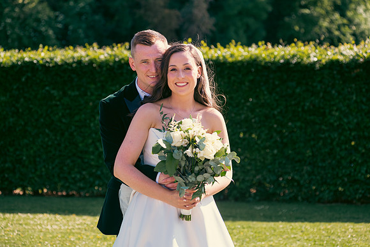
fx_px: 822
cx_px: 185
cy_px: 124
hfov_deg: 25.4
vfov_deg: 17.1
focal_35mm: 80
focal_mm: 80
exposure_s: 1/640
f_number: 3.5
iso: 200
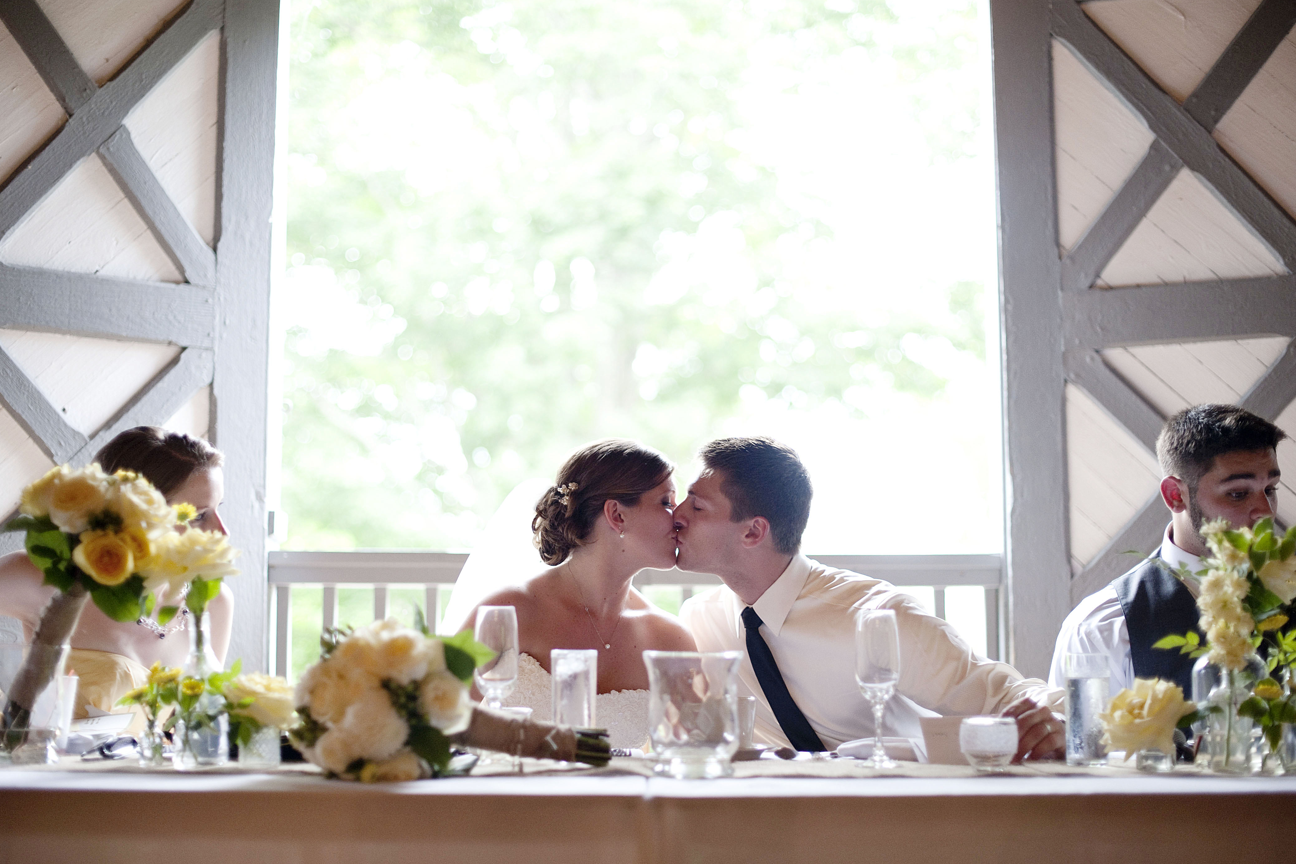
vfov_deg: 26.5
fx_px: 1836
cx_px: 645
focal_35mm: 51
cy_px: 438
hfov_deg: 38.9
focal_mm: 50
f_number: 1.8
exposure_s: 1/200
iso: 1000
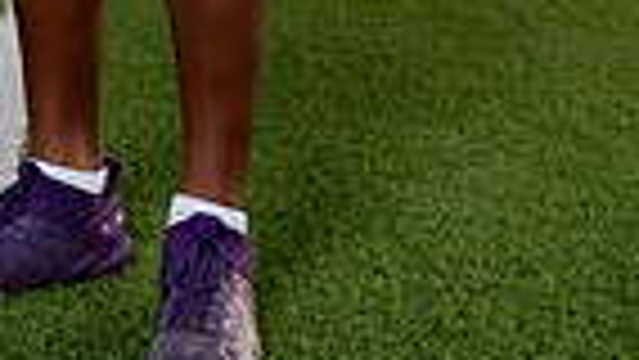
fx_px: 1966
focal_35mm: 116
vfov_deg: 9.2
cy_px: -544
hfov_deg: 18.2
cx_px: 99
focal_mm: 35
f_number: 4
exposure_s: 1/250
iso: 400
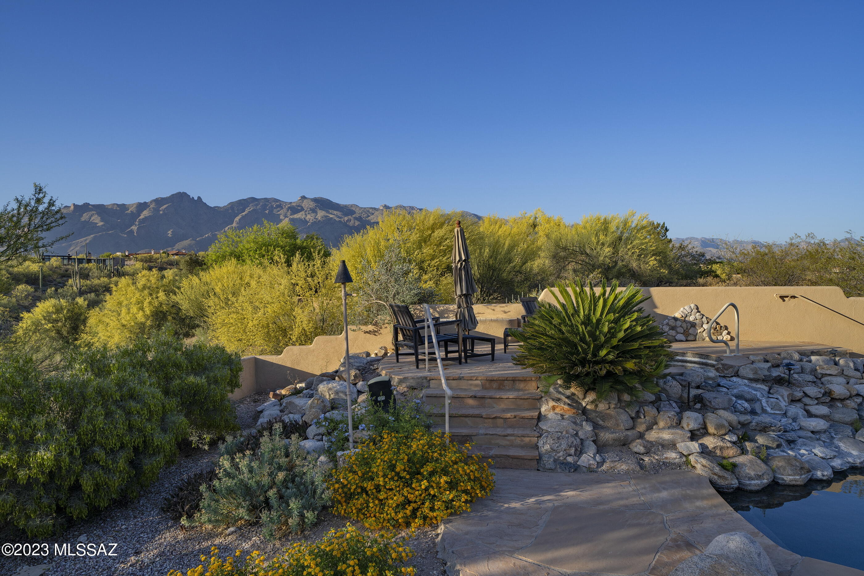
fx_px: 576
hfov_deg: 73.8
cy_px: 288
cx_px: 432
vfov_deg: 53.1
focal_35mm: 24
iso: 100
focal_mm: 24
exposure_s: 1/160
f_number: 9
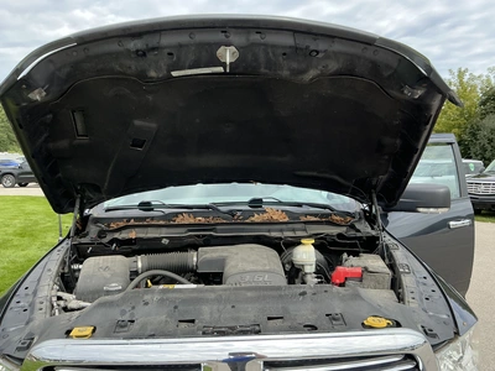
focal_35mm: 28
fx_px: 400
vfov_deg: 49.7
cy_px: 186
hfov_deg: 63.4
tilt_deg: -3.0
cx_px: 248
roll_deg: -0.7
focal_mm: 3
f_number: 1.8
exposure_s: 1/540
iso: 25
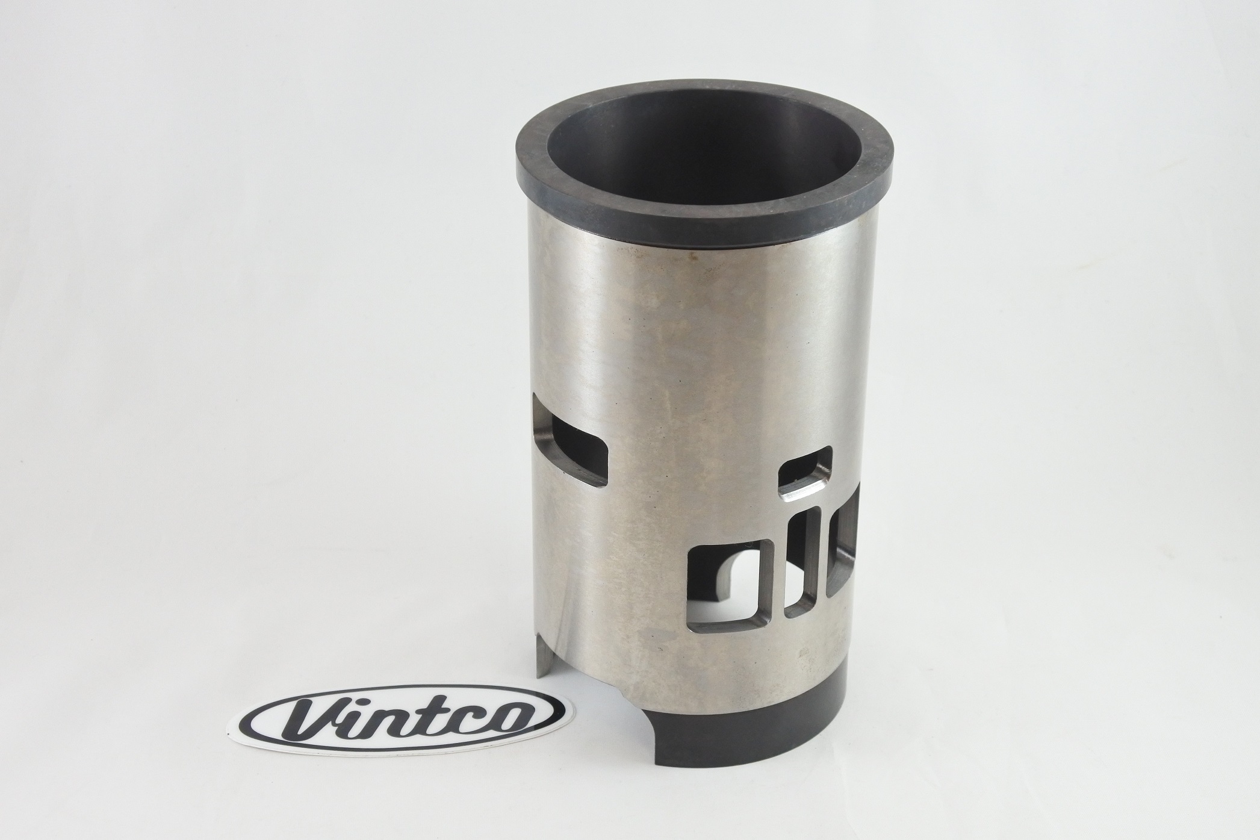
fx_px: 1925
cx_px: 630
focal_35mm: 55
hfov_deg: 36.2
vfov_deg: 24.6
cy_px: 420
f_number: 4.8
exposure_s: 1/125
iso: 640
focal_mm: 20.6
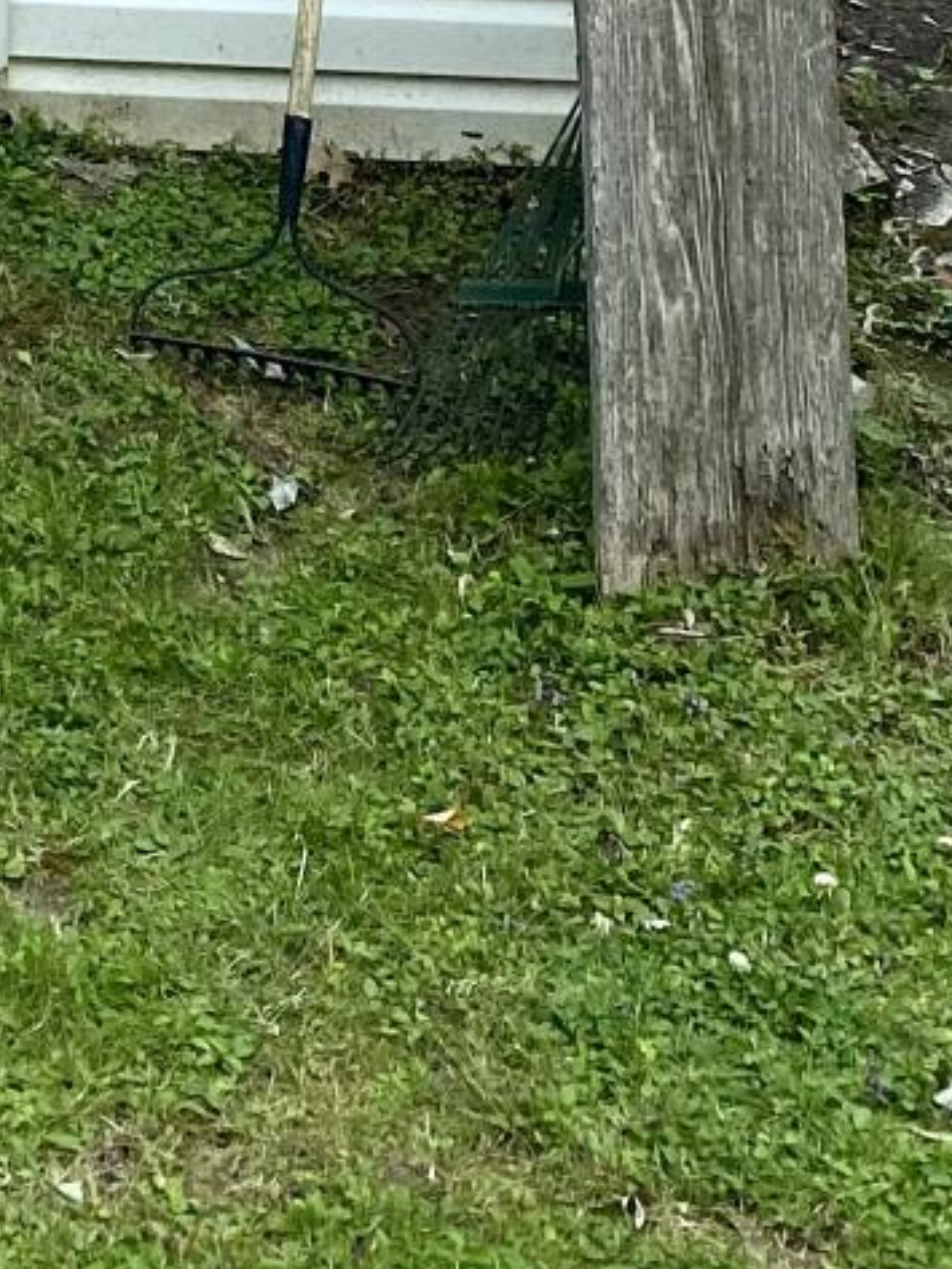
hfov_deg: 12.7
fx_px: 4032
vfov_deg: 15.0
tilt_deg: -2.3
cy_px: -1164
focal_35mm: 110
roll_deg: -0.5
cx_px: -534
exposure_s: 1/1754
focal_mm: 4.25
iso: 32
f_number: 1.8
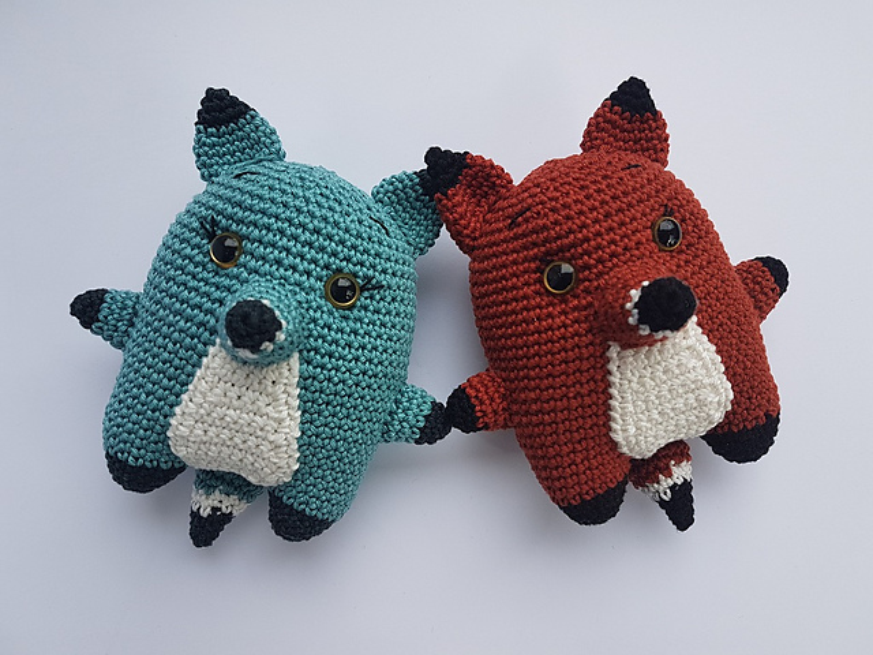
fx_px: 656
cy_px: 328
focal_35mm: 26
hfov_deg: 67.3
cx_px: 436
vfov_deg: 53.1
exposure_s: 1/355
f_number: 1.7
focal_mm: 4.2
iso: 40
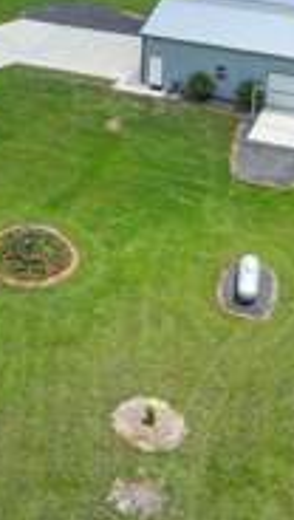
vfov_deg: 29.5
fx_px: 939
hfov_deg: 17.4
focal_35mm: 68
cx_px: 3
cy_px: 35
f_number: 2.8
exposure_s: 1/3200
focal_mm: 12.29
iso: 100
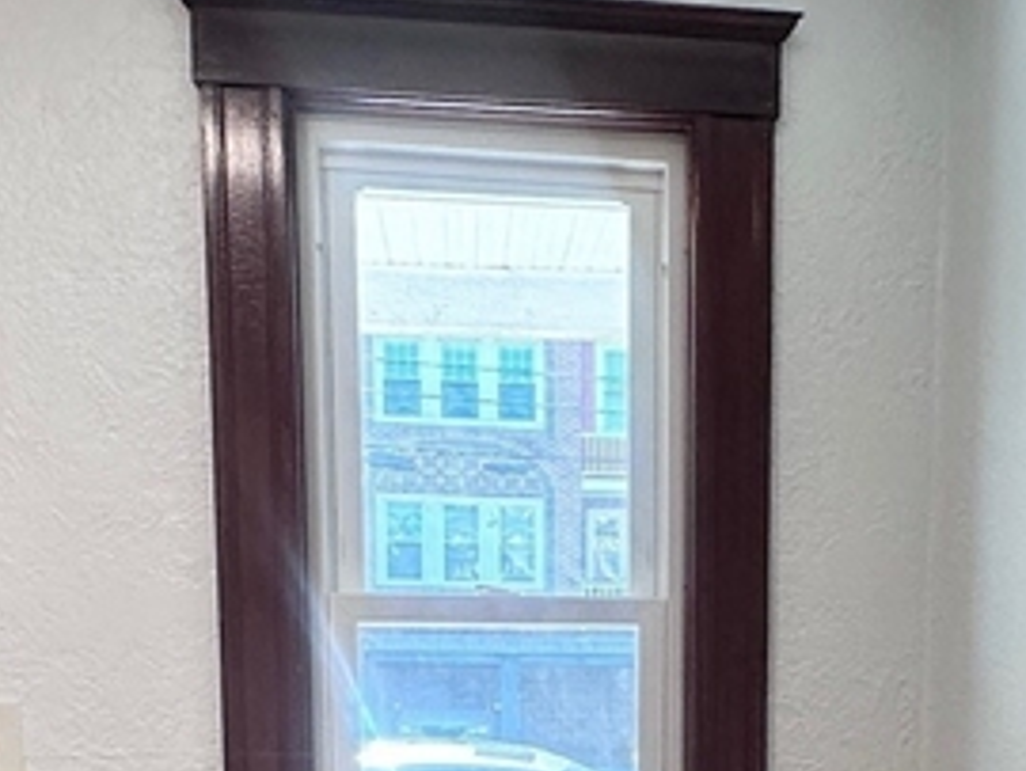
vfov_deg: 25.5
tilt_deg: -7.4
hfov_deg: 35.6
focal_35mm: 53
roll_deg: -0.8
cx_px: 722
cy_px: 851
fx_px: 1572
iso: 160
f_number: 2.2
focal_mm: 2.22
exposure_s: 1/120
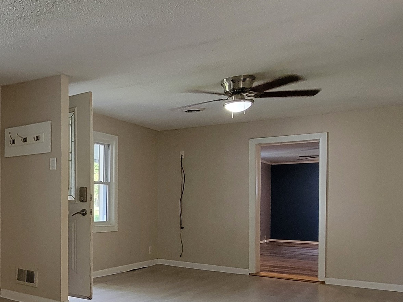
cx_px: -17
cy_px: 204
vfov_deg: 41.2
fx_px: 396
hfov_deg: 44.3
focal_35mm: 34
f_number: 2.2
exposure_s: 1/60
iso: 200
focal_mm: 2.2
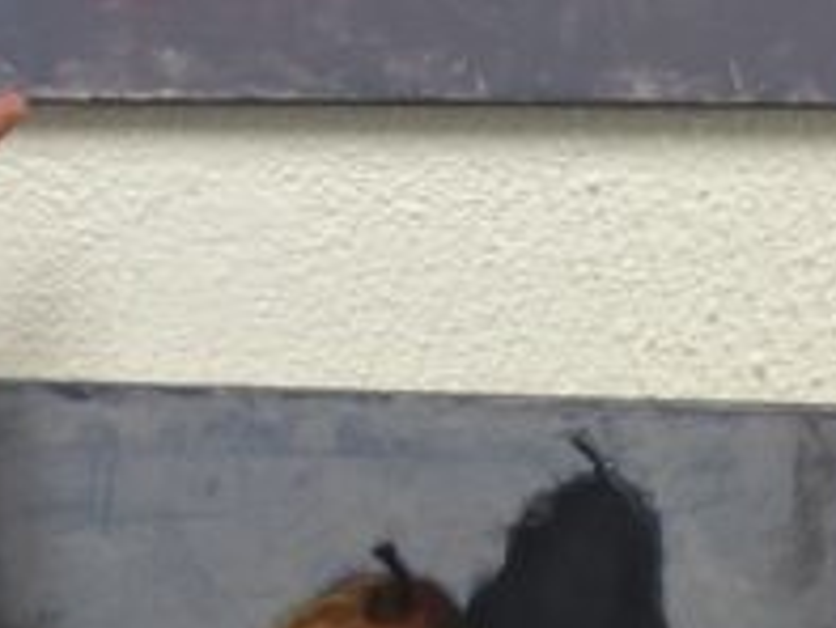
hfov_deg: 15.6
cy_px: 359
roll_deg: -1.2
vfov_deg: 12.2
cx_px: -123
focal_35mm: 122
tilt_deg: -5.9
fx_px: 2948
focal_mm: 4.15
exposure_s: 1/30
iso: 80
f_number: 2.2
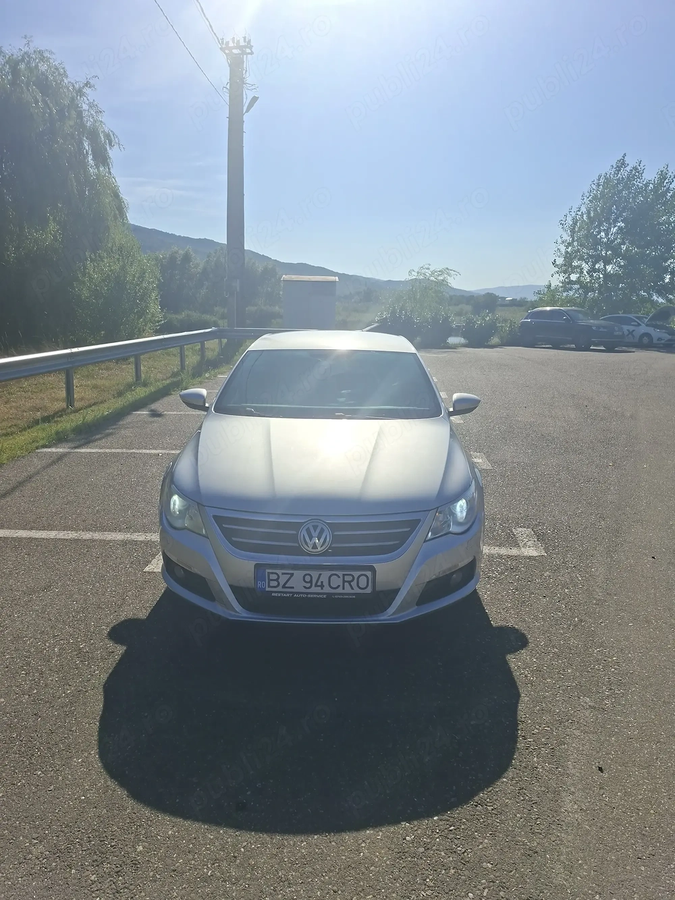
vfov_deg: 73.9
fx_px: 598
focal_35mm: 23
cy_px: 450
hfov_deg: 58.9
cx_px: 338
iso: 50
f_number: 1.8
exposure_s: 1/5376
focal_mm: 5.54
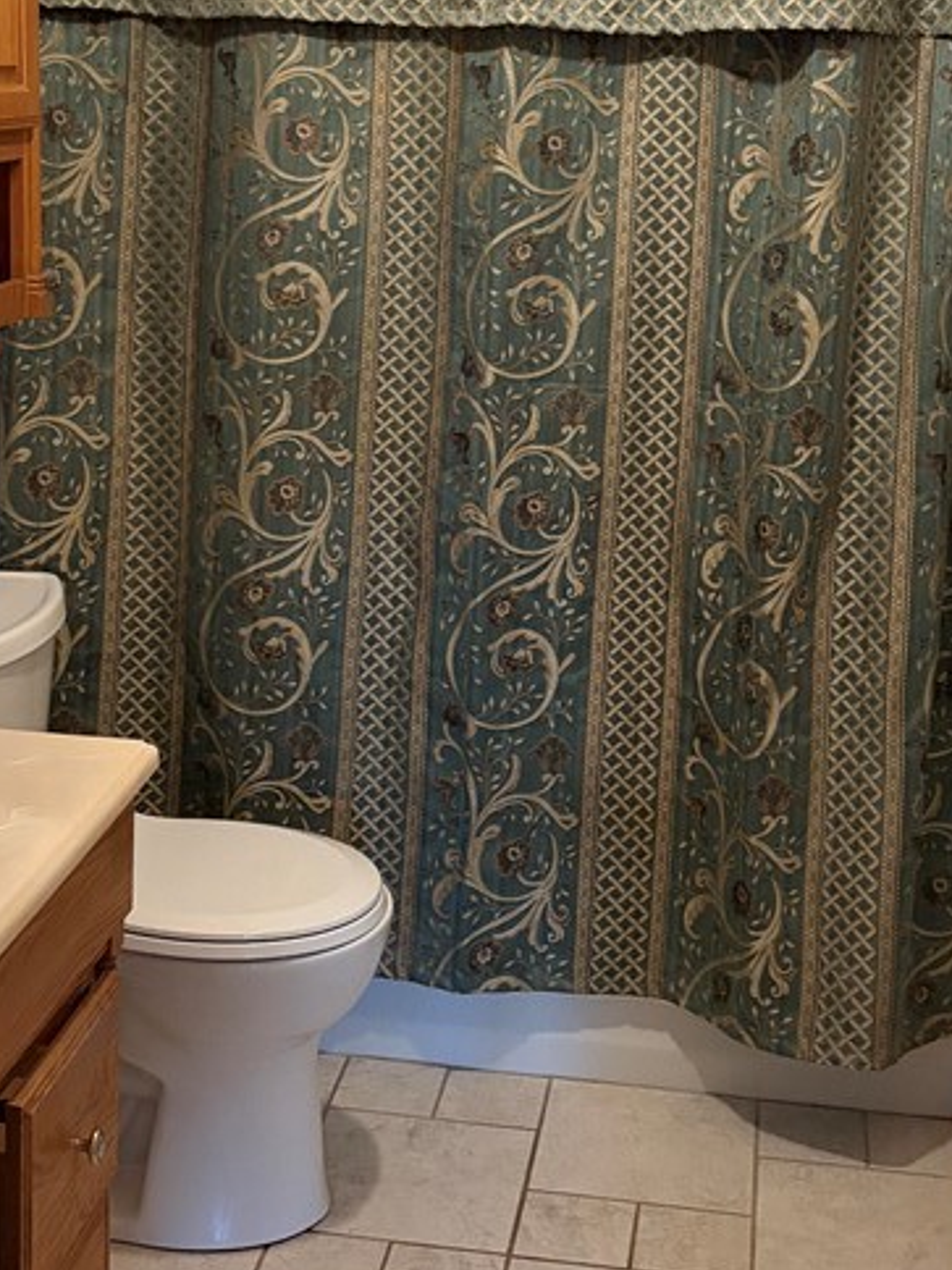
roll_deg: -0.7
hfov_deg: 26.6
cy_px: 399
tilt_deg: -9.7
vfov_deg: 34.5
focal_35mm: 55
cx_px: 475
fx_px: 2017
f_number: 1.6
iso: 500
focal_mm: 5.96
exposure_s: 1/60
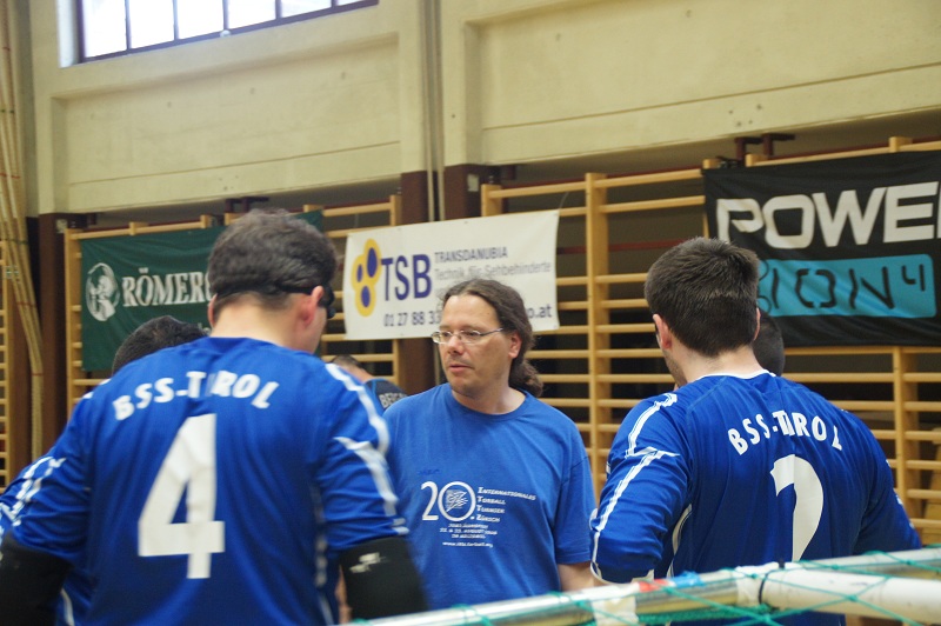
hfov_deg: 24.6
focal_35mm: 82
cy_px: 313
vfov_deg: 16.5
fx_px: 2155
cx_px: 470
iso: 1600
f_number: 5
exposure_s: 1/40
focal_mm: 55
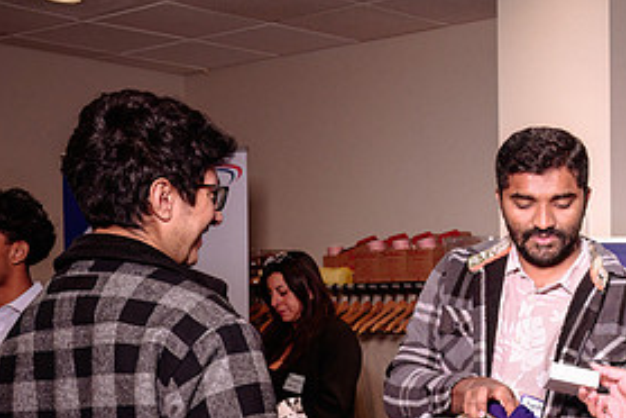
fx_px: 1287
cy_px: 385
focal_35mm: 74
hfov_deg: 26.6
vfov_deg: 18.1
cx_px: 543
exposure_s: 1/125
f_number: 5
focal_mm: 33.5
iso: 1600
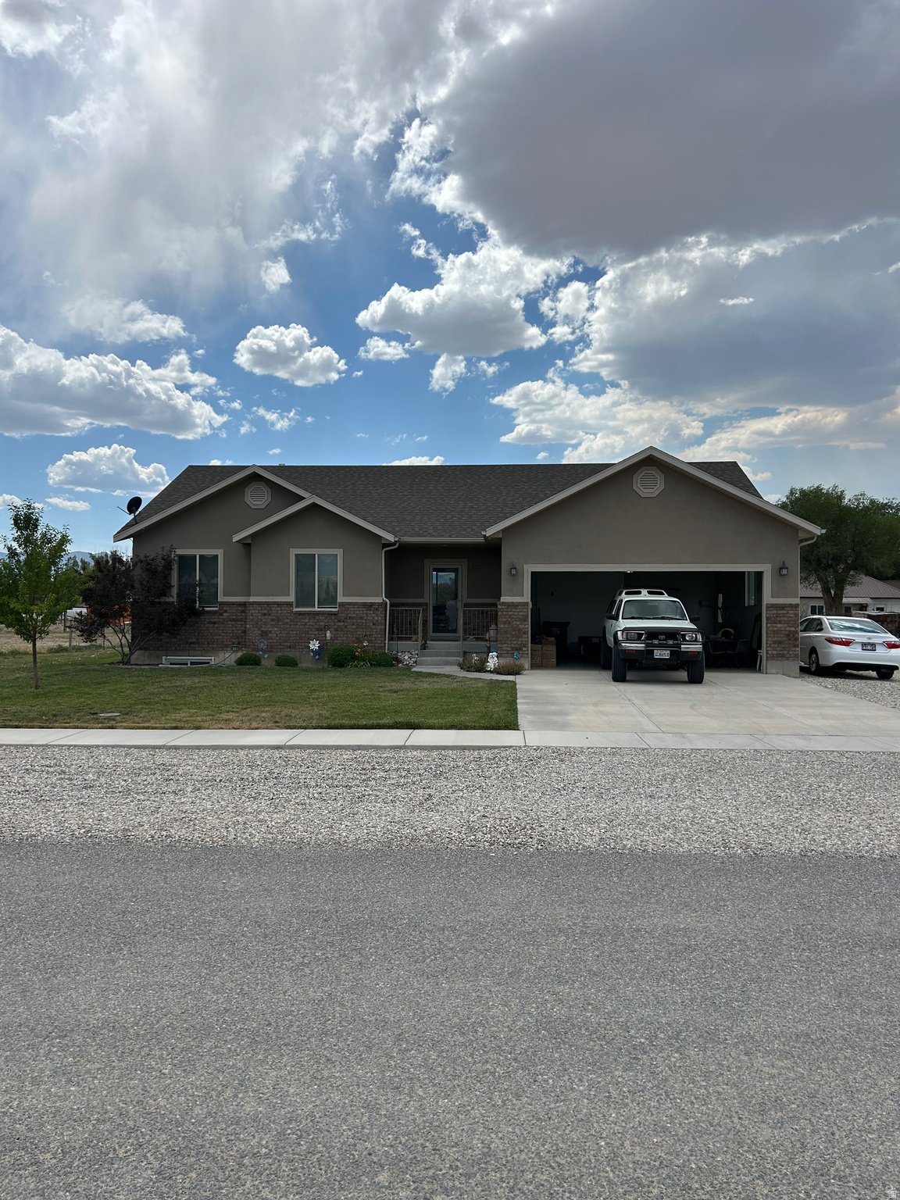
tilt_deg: -0.1
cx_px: 450
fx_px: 901
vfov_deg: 67.3
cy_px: 600
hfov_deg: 53.1
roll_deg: -0.1
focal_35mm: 26
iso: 50
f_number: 1.5
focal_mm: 5.7
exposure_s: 1/6579
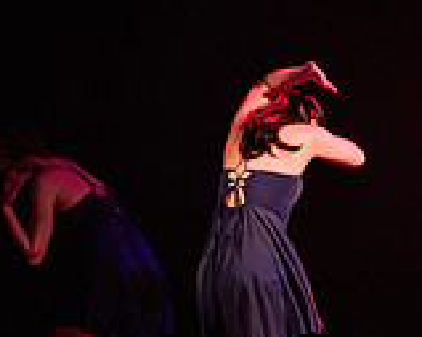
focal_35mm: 377
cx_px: 528
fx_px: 4706
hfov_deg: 5.1
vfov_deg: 4.1
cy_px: 84
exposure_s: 1/200
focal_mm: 110
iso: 1600
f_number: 2.8
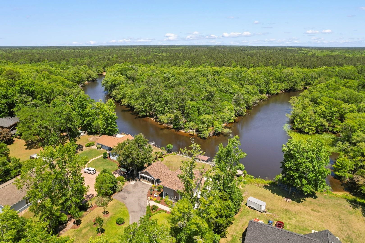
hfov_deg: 78.6
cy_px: 122
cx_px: 182
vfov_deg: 57.2
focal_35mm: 22
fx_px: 223
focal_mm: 8.38
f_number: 2.8
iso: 100
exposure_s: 1/320
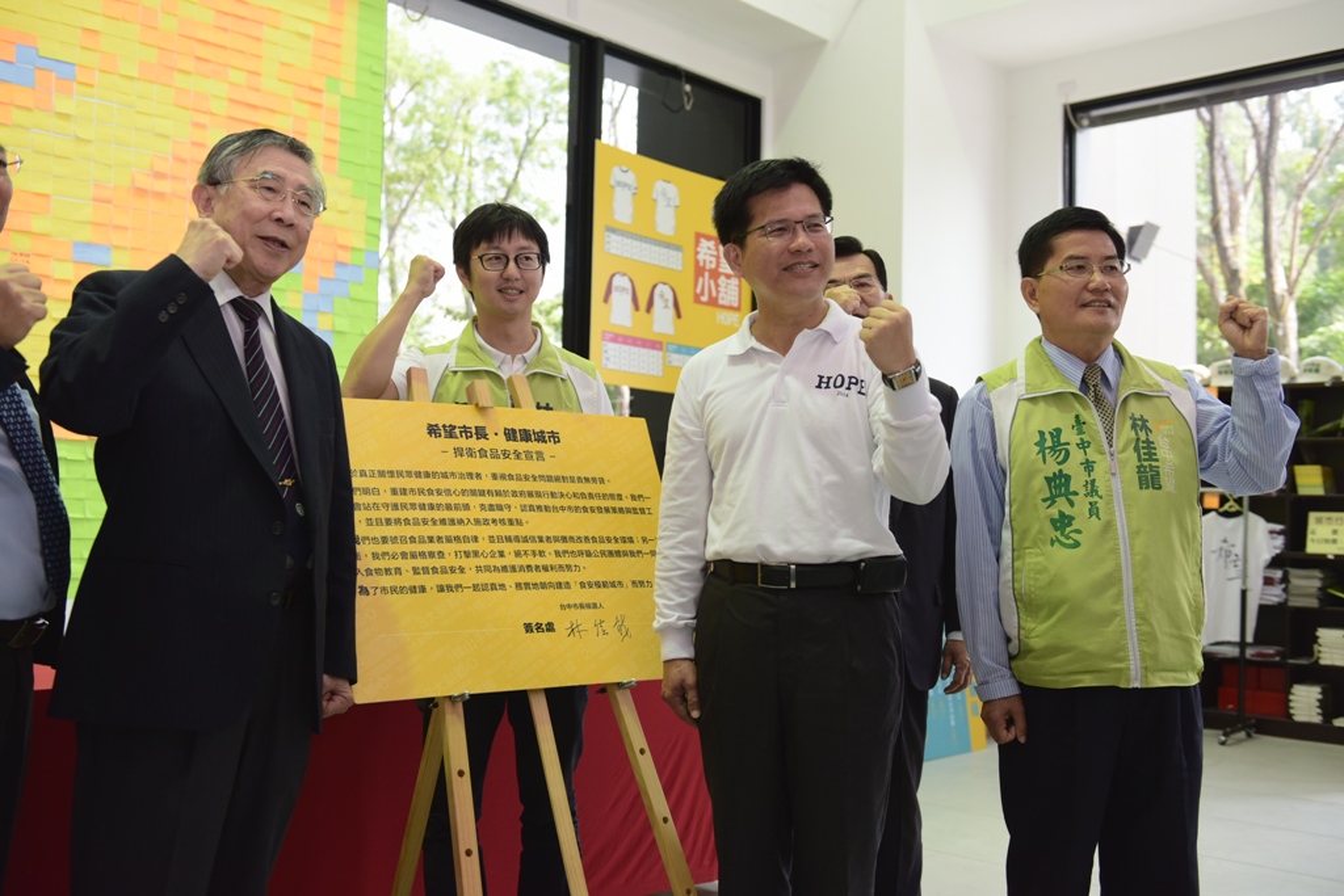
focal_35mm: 36
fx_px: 1344
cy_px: 448
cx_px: 672
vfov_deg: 36.9
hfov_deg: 53.1
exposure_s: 1/250
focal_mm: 36
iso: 800
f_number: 4
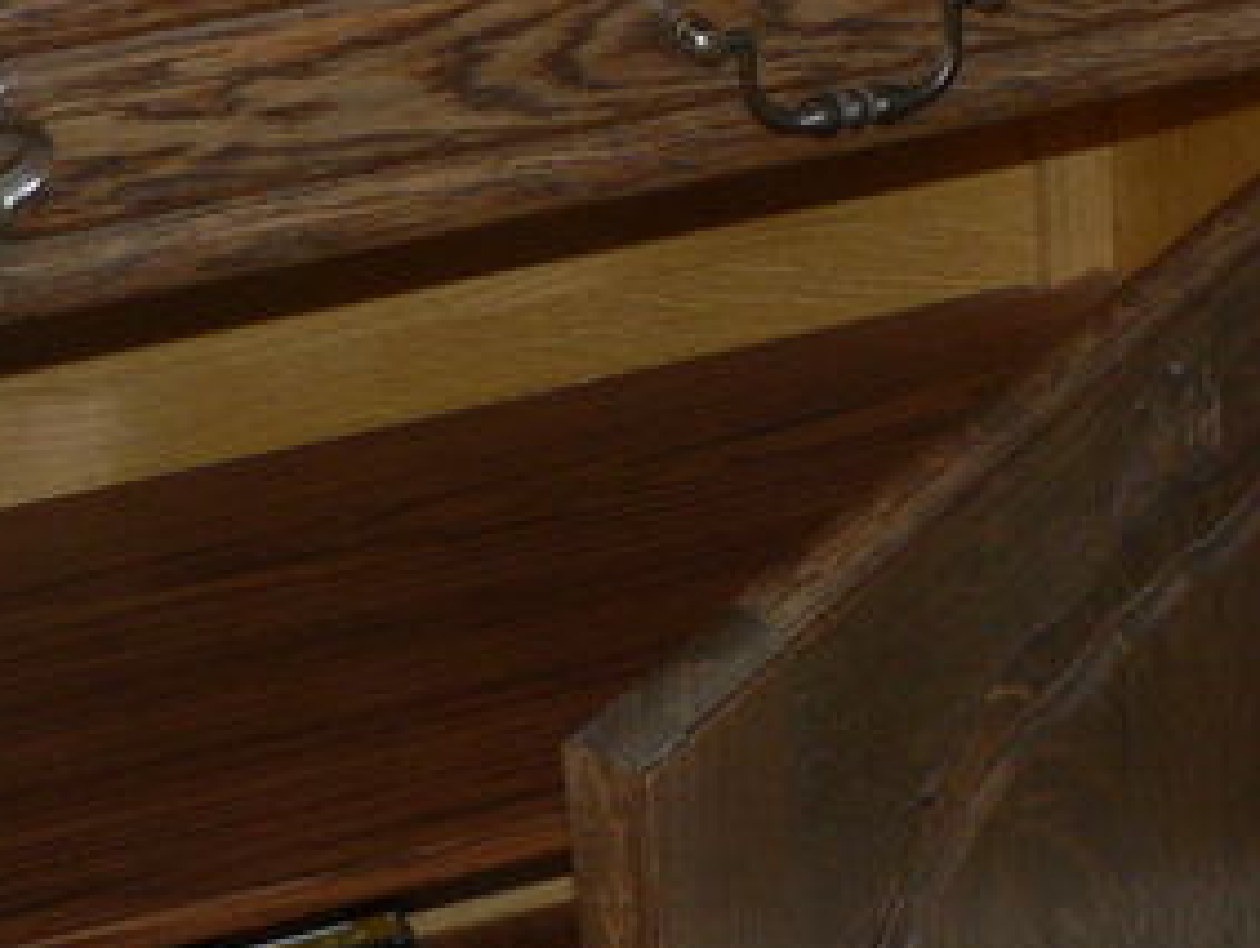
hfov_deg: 15.3
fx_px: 4629
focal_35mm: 127
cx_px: 1211
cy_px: 120
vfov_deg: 11.6
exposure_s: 1/60
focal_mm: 6
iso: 100
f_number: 2.8
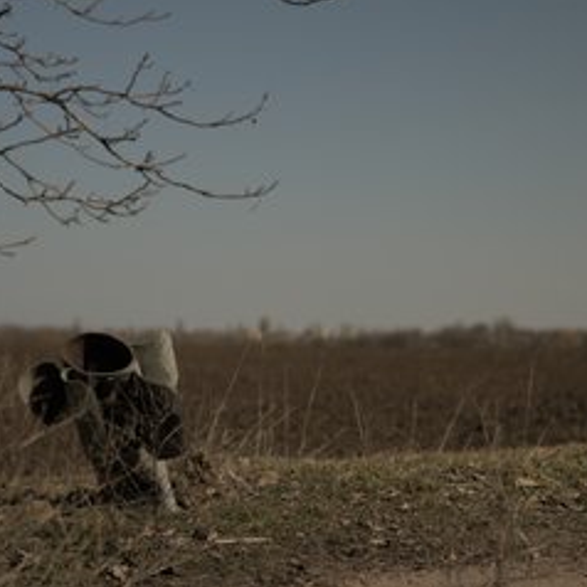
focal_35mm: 90
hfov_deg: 19.3
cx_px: 321
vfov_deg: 19.3
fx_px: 1727
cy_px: 302
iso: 100
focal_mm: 63
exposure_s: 1/125
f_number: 2.8
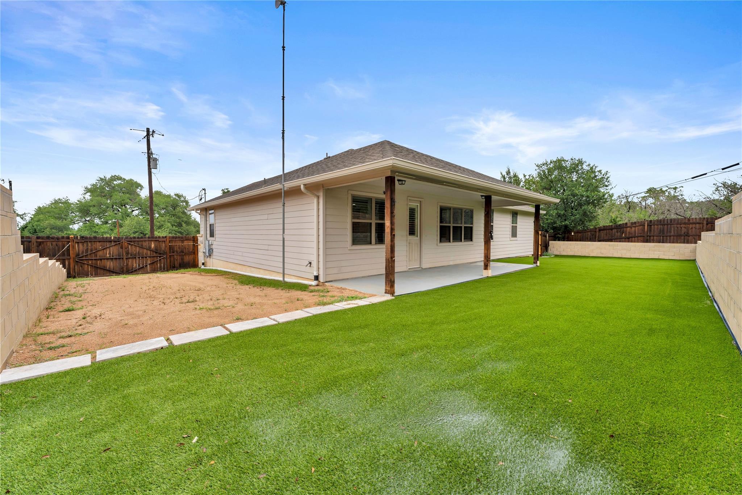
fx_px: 289
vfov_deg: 81.2
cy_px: 248
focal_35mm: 14
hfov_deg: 104.3
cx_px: 371
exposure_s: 1/100
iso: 100
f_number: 9
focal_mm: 14
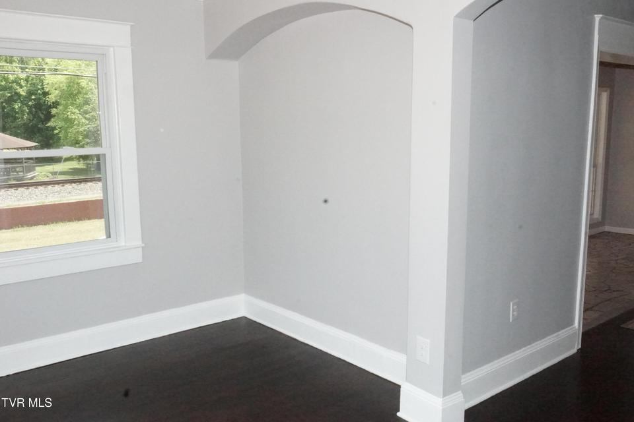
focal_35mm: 33
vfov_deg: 40.0
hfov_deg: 57.2
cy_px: 211
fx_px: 581
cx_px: 317
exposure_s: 1/250
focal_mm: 22
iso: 6400
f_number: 18
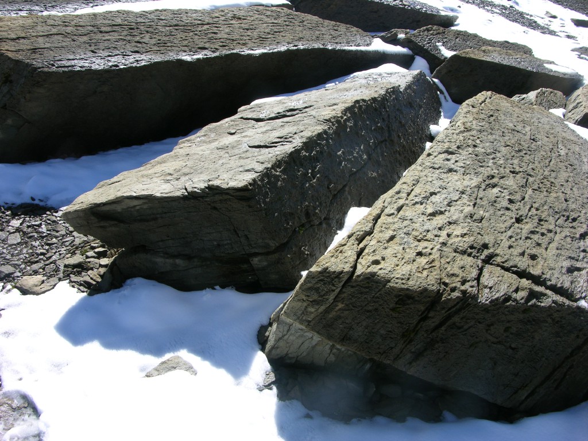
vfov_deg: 40.7
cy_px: 220
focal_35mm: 35
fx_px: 595
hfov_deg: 52.6
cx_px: 294
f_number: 6.3
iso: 50
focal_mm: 8.9
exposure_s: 1/162
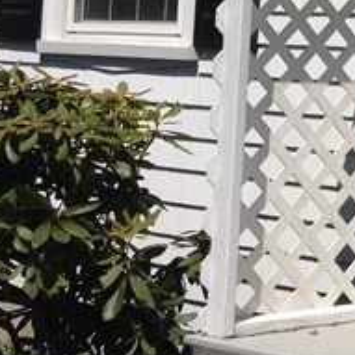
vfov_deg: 10.2
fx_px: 1926
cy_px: -158
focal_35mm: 166
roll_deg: -0.9
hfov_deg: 9.7
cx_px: 730
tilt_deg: +7.3
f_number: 2.4
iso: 50
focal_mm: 4.28
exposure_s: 1/3067
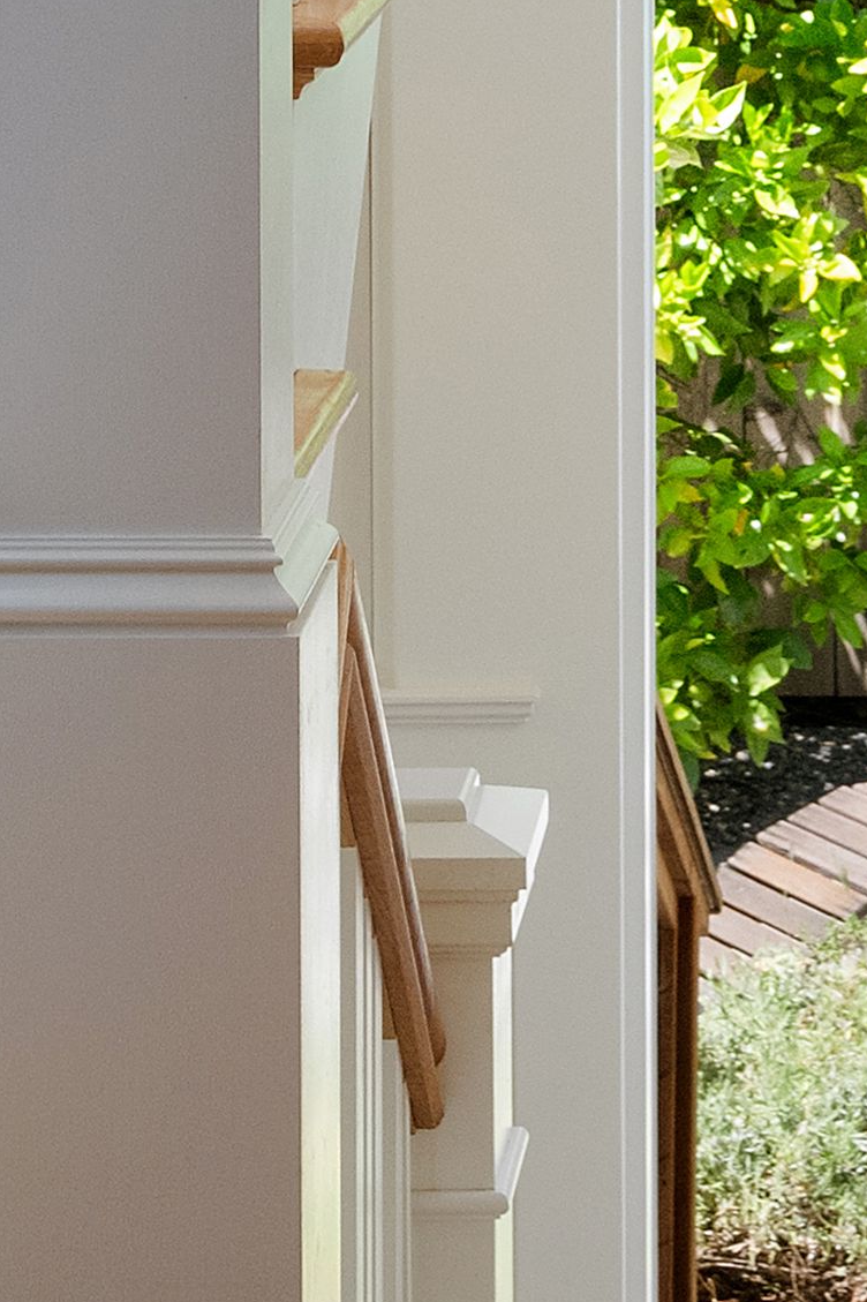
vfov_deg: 11.4
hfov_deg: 7.9
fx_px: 6217
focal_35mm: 172
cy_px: -776
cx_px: 996
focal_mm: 24
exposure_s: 1/80
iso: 400
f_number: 8
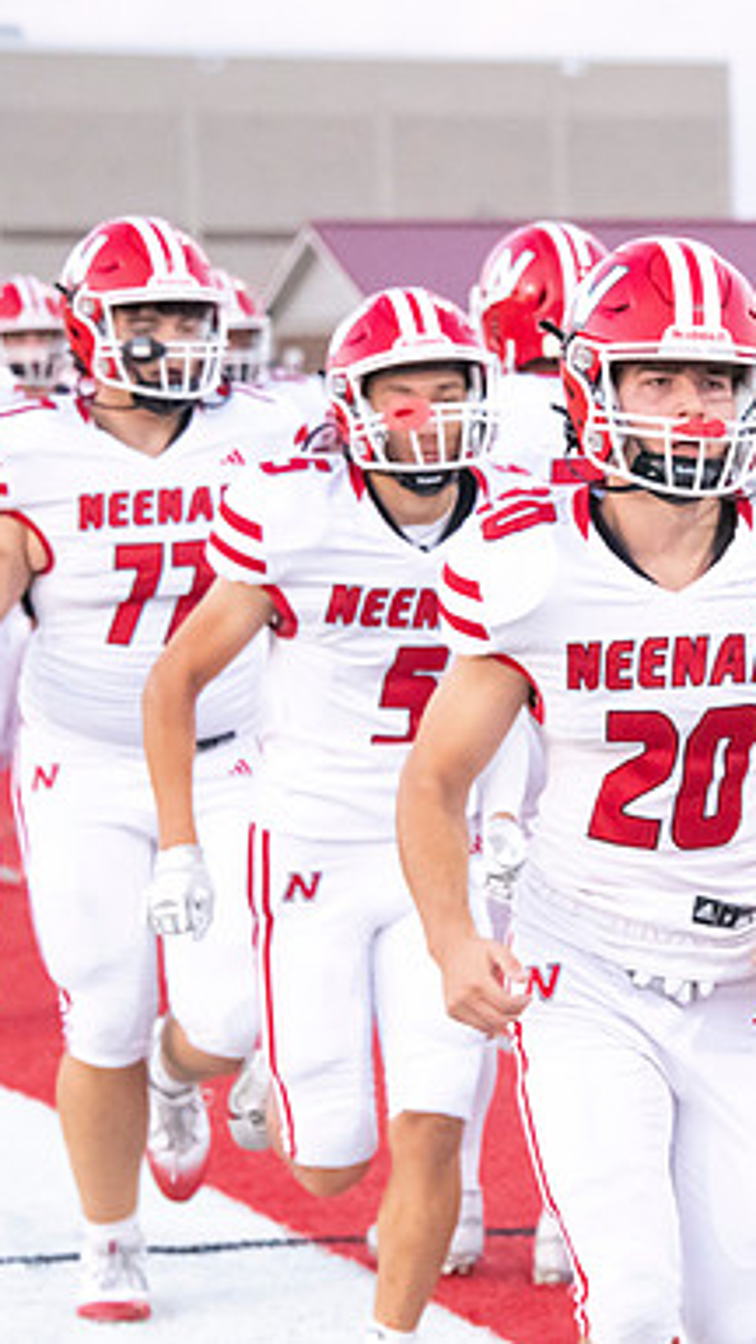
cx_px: 777
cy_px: 670
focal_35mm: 198
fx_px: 7056
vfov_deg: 10.9
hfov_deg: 6.1
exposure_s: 1/800
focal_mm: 125
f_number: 7.1
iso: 10000
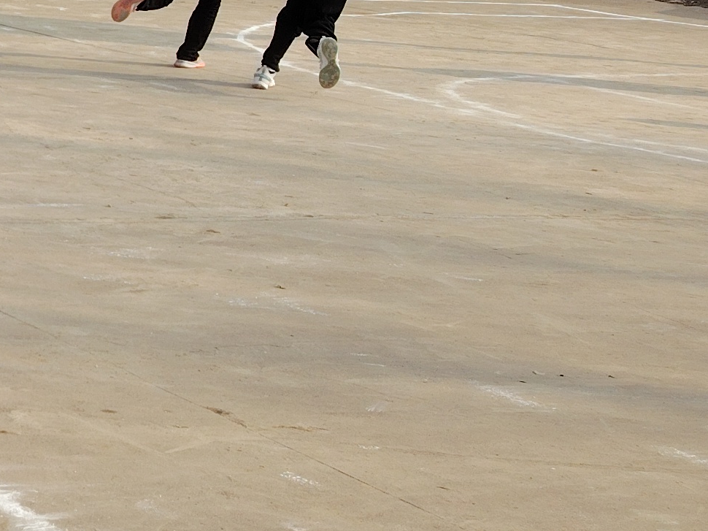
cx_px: -474
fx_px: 2024
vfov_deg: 14.5
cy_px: -75
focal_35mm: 99
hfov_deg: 17.1
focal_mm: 5.25
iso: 100
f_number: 1.75
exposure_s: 1/432
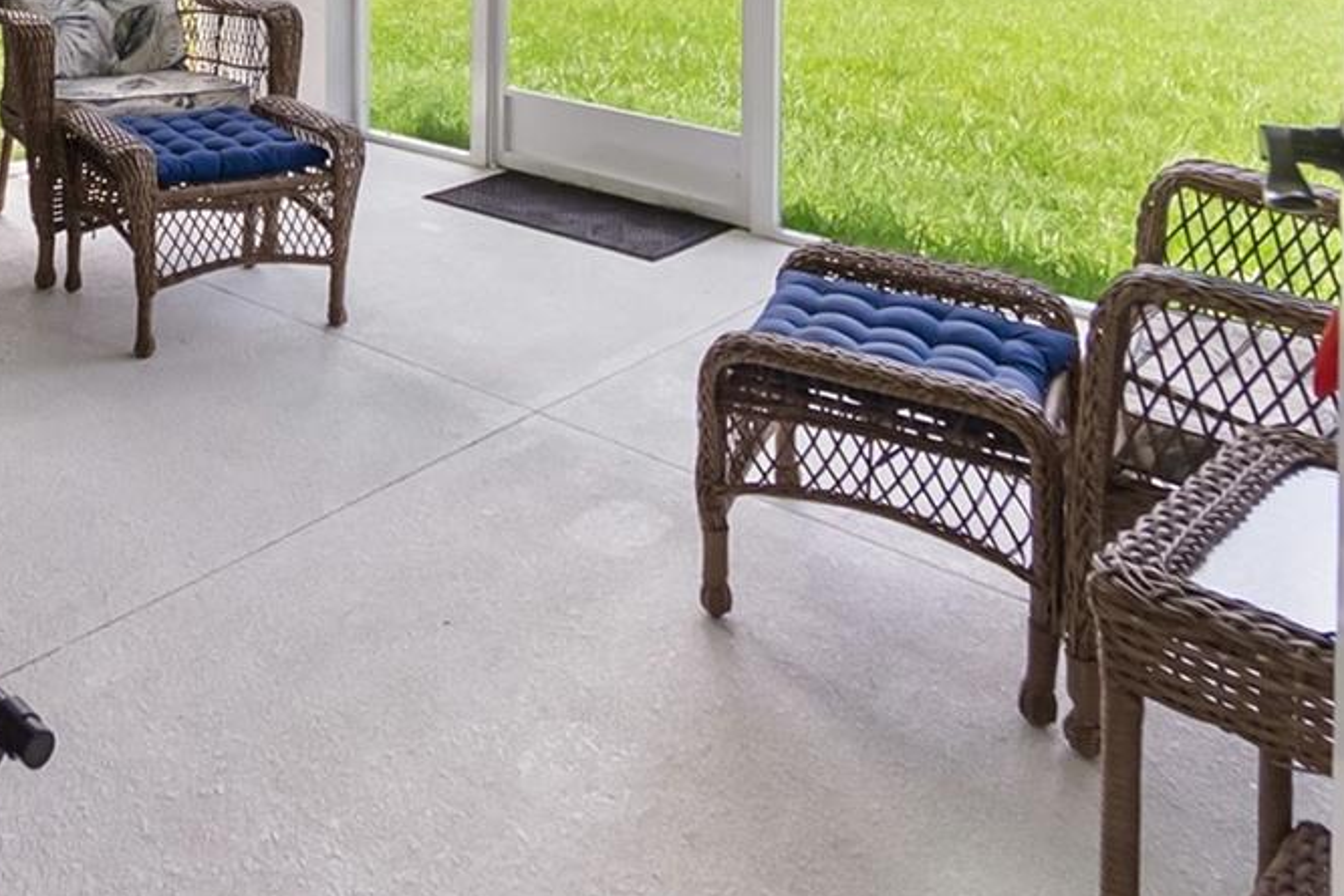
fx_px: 1344
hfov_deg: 48.8
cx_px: 195
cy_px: -130
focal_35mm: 36
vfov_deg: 31.8
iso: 2000
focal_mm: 10
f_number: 4
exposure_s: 1/750
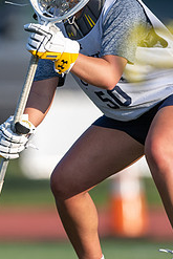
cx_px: 57
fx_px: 9530
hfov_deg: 1.0
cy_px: 114
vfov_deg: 1.6
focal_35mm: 1324
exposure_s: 1/2000
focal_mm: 400
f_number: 2.8
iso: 110
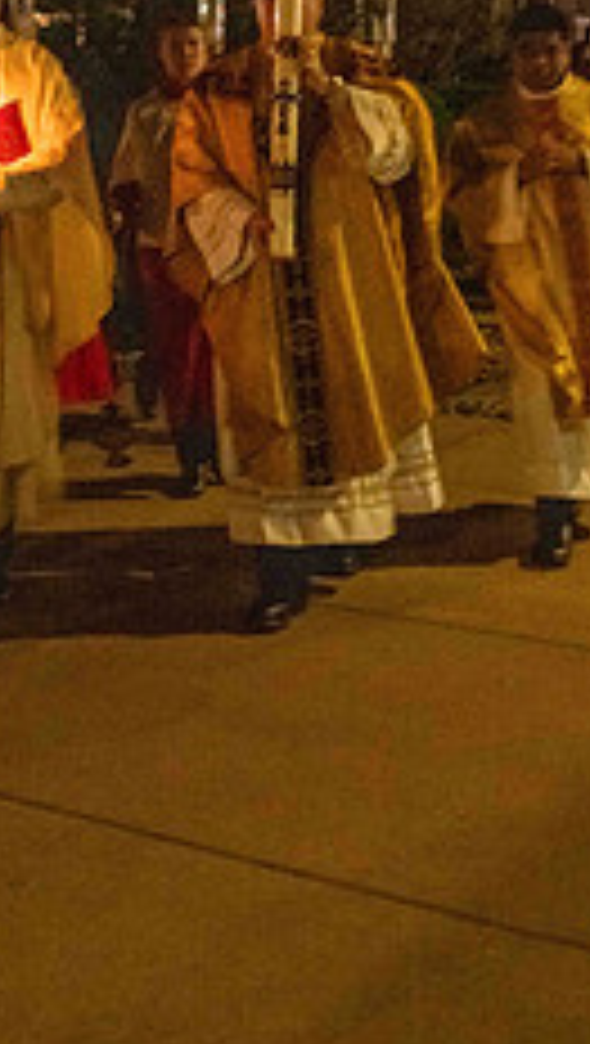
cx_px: 36
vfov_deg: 28.3
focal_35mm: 73
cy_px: 202
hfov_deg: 16.3
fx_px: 2024
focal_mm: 36
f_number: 6.3
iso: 8000
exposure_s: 1/40
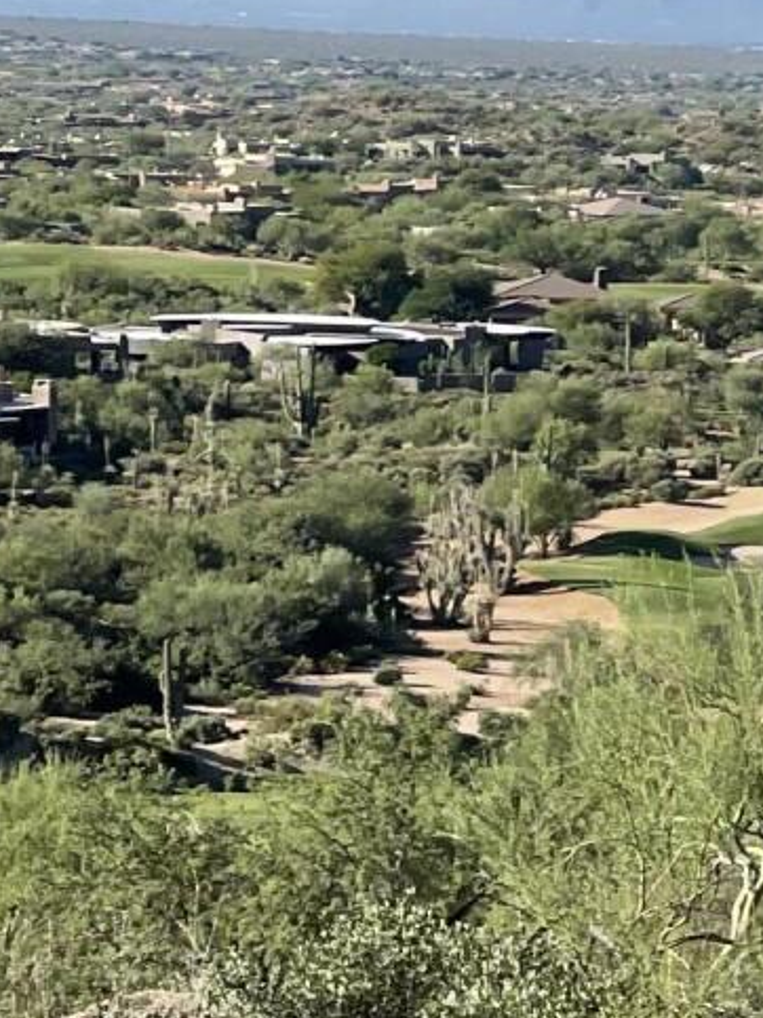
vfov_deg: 7.5
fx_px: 7792
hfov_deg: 5.5
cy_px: 531
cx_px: 1220
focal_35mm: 265
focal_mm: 7.5
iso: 20
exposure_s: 1/1248
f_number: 2.2
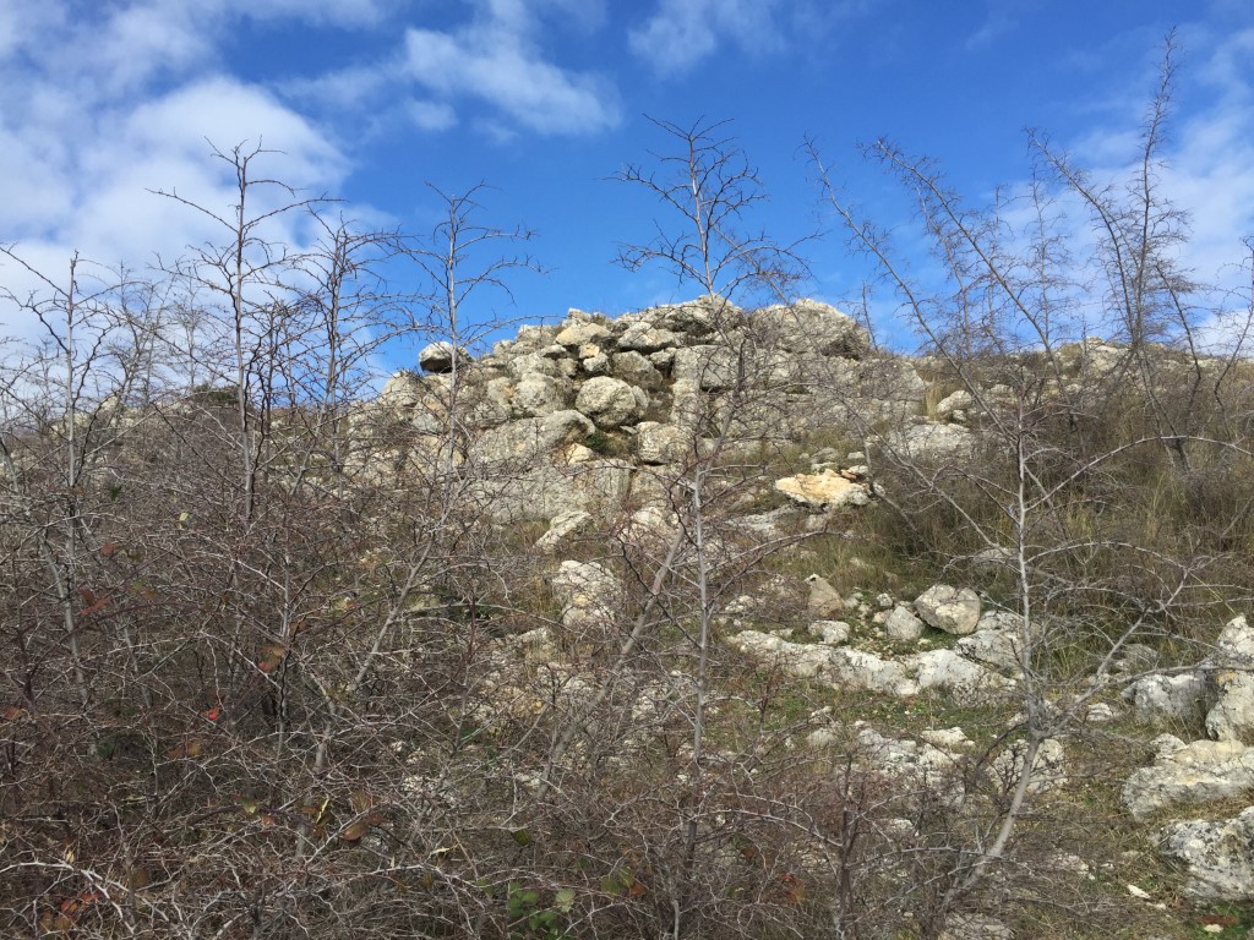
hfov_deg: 61.7
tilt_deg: +16.3
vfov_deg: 48.2
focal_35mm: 29
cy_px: 470
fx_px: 1051
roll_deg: +1.3
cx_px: 627
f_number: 2.2
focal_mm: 4.15
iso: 32
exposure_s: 1/1464
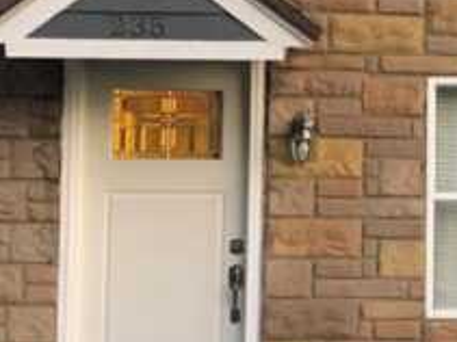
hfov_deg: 14.3
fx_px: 1794
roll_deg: -0.2
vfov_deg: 10.9
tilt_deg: +1.2
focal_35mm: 136
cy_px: 91
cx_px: 448
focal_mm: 3.99
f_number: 1.8
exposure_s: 1/15
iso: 80
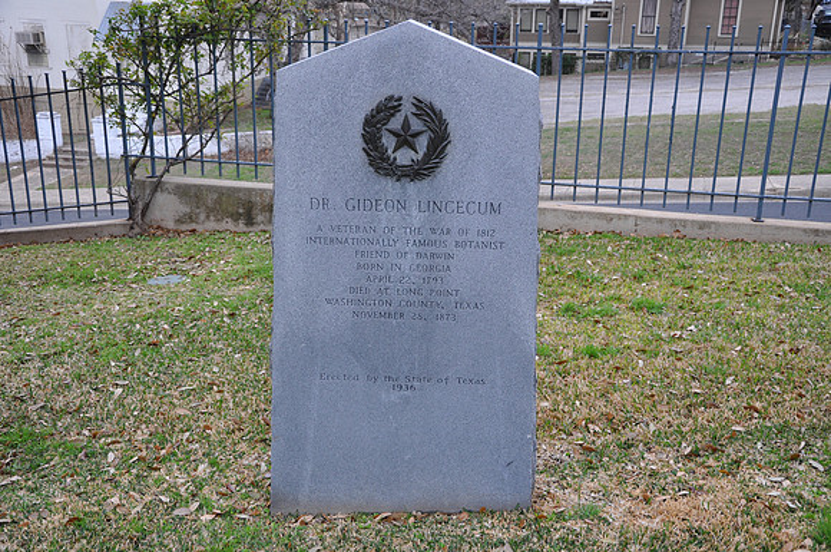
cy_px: 276
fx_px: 864
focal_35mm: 38
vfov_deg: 35.4
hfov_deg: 51.3
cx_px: 416
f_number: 5.6
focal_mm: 25
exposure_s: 1/125
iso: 320
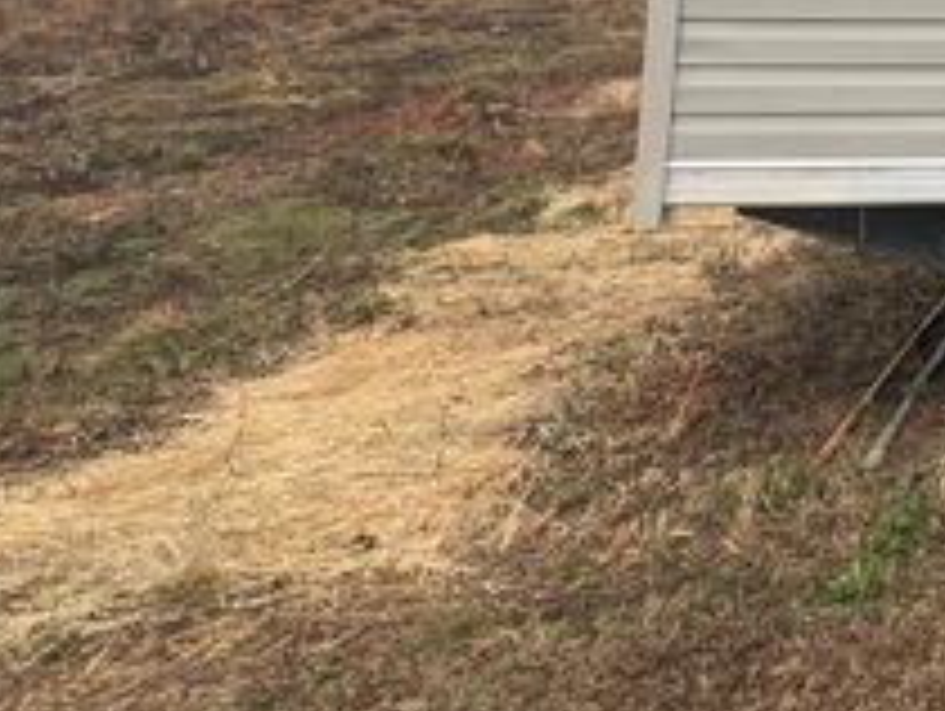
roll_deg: -0.7
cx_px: 1426
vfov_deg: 24.1
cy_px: -248
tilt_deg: +2.2
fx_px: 1421
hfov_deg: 26.4
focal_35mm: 52
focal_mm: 1.57
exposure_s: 1/177
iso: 32
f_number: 1.8
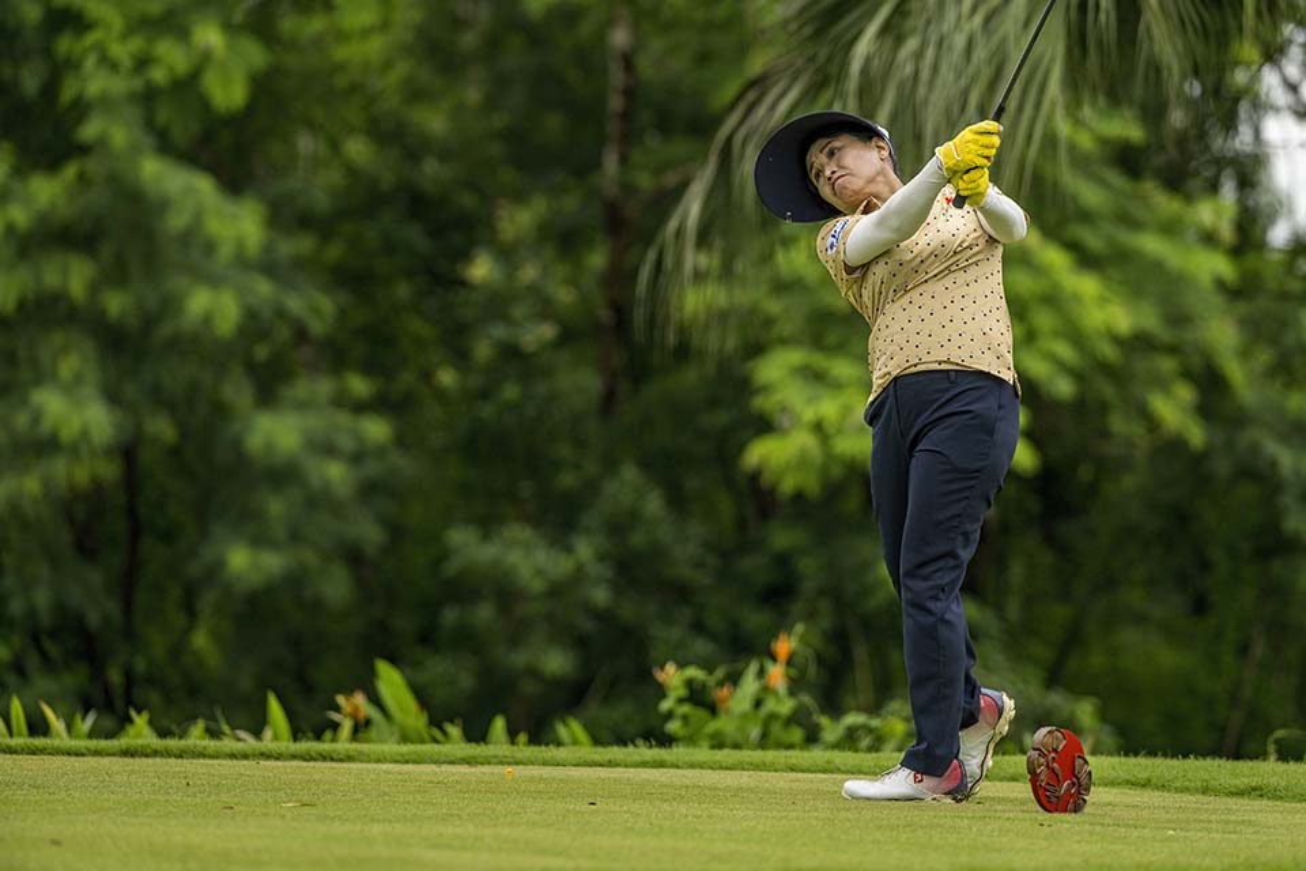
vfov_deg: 6.9
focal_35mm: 200
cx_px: 653
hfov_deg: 10.3
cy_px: 436
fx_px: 7255
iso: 800
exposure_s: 1/5000
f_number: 3.5
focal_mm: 200
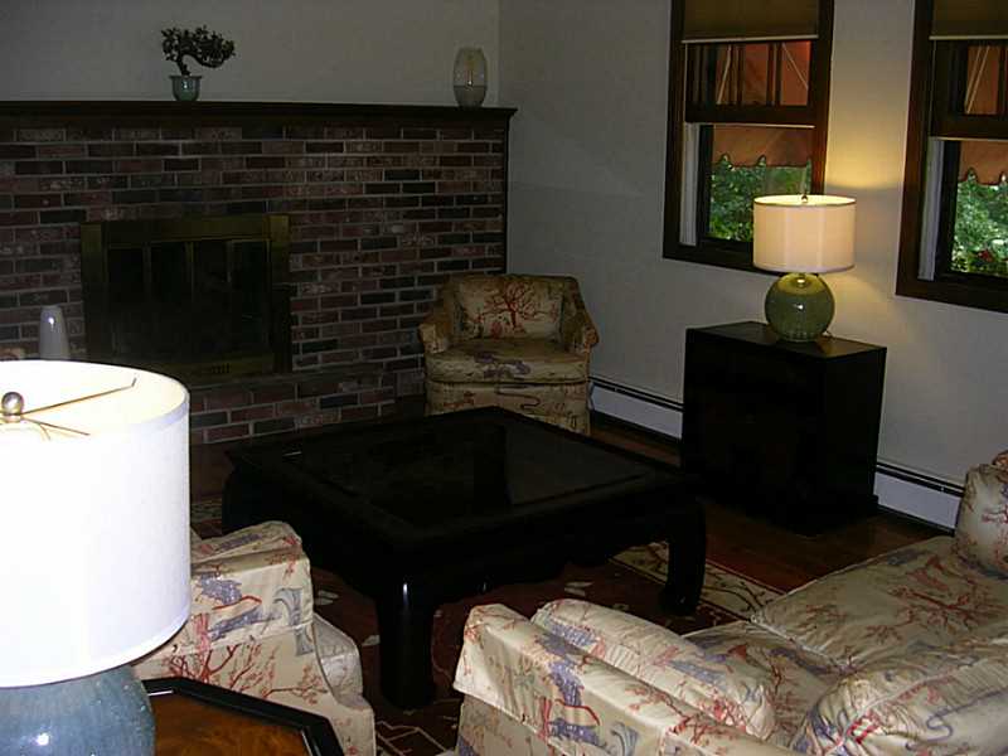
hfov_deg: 49.0
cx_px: 504
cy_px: 378
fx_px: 1107
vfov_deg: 37.7
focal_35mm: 38
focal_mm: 5.8
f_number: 2.8
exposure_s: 1/60.1
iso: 62
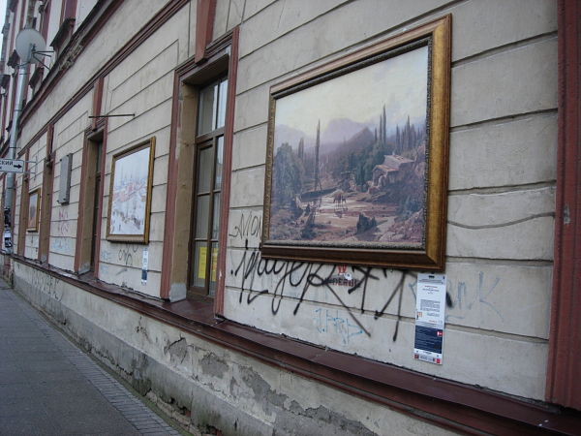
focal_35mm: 38
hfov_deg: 49.0
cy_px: 218
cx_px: 290
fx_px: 638
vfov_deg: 37.7
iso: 64
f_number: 2.8
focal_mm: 7.8
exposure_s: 1/102
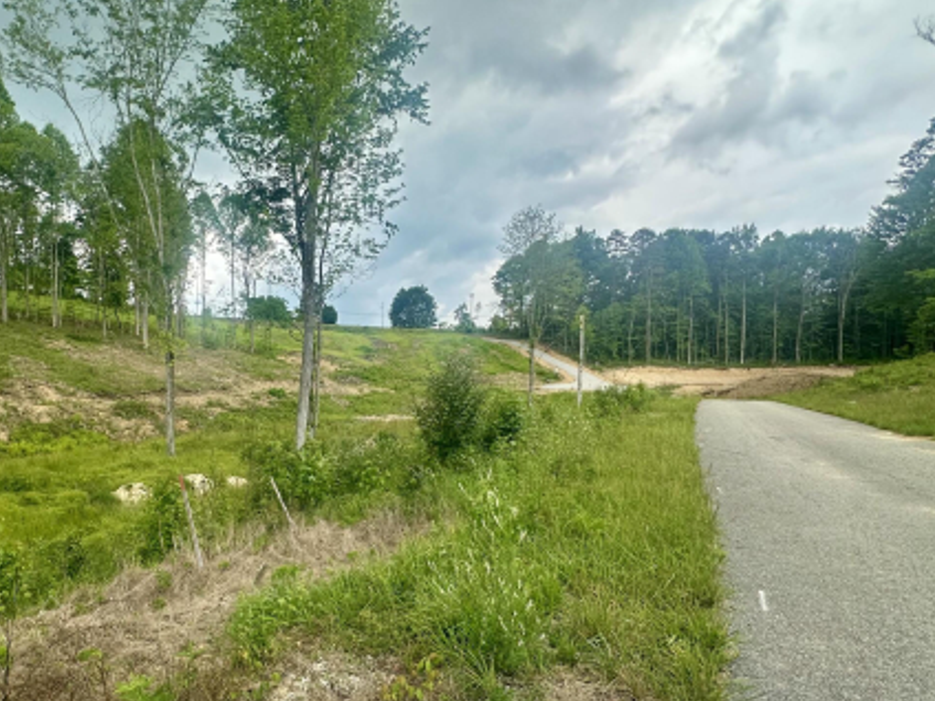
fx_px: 594
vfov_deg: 60.7
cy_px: 412
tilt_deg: -0.9
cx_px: 332
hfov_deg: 74.6
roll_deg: -1.1
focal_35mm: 22
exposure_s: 1/694
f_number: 2.2
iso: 40
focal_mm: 2.22
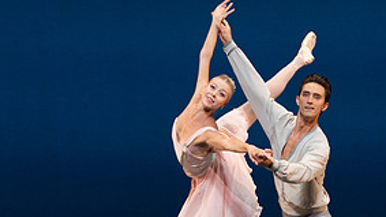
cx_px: 233
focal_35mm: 429
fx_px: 4390
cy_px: 106
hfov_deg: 5.0
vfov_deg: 2.8
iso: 3200
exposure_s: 1/500
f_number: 7.1
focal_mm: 200
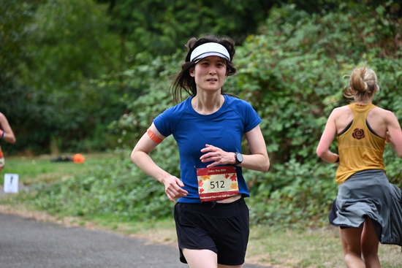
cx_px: 201
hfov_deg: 10.3
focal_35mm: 200
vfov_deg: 6.9
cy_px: 134
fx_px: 2234
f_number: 6.3
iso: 400
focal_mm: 200
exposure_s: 1/320
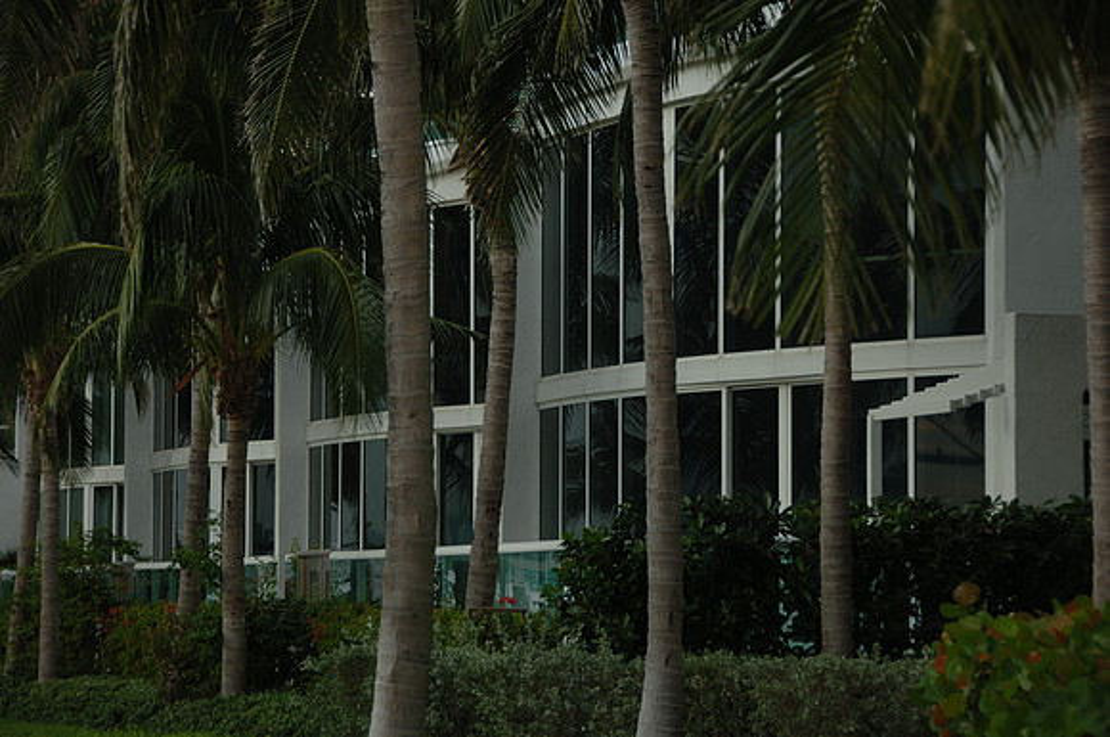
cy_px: 368
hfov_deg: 15.2
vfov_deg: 10.1
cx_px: 555
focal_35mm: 135
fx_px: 4157
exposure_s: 1/200
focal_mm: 90
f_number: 5.3
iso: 100
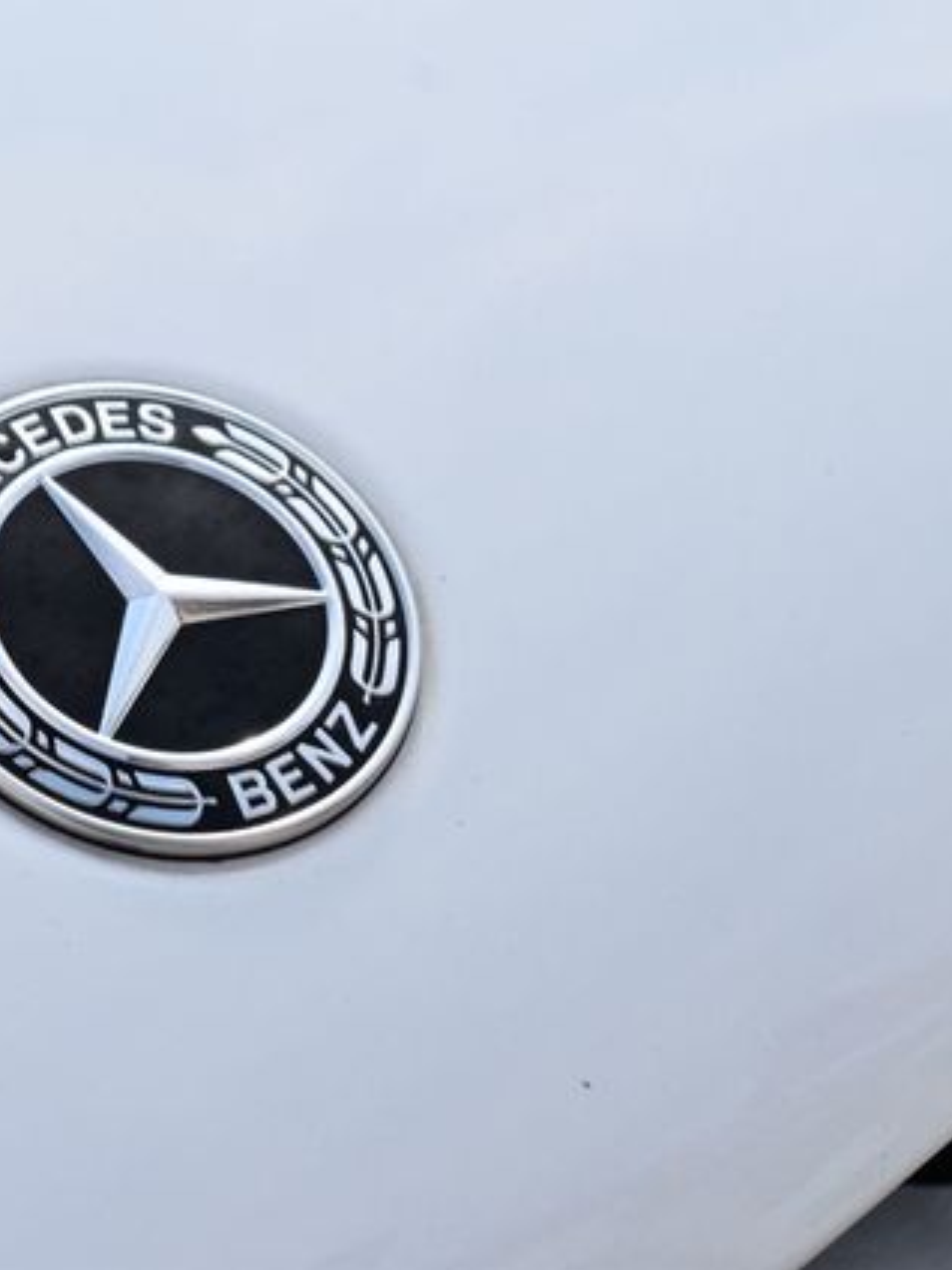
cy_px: 635
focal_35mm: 120
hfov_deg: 12.3
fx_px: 4390
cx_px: 111
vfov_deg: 16.5
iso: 200
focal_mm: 55
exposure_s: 1/400
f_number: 8
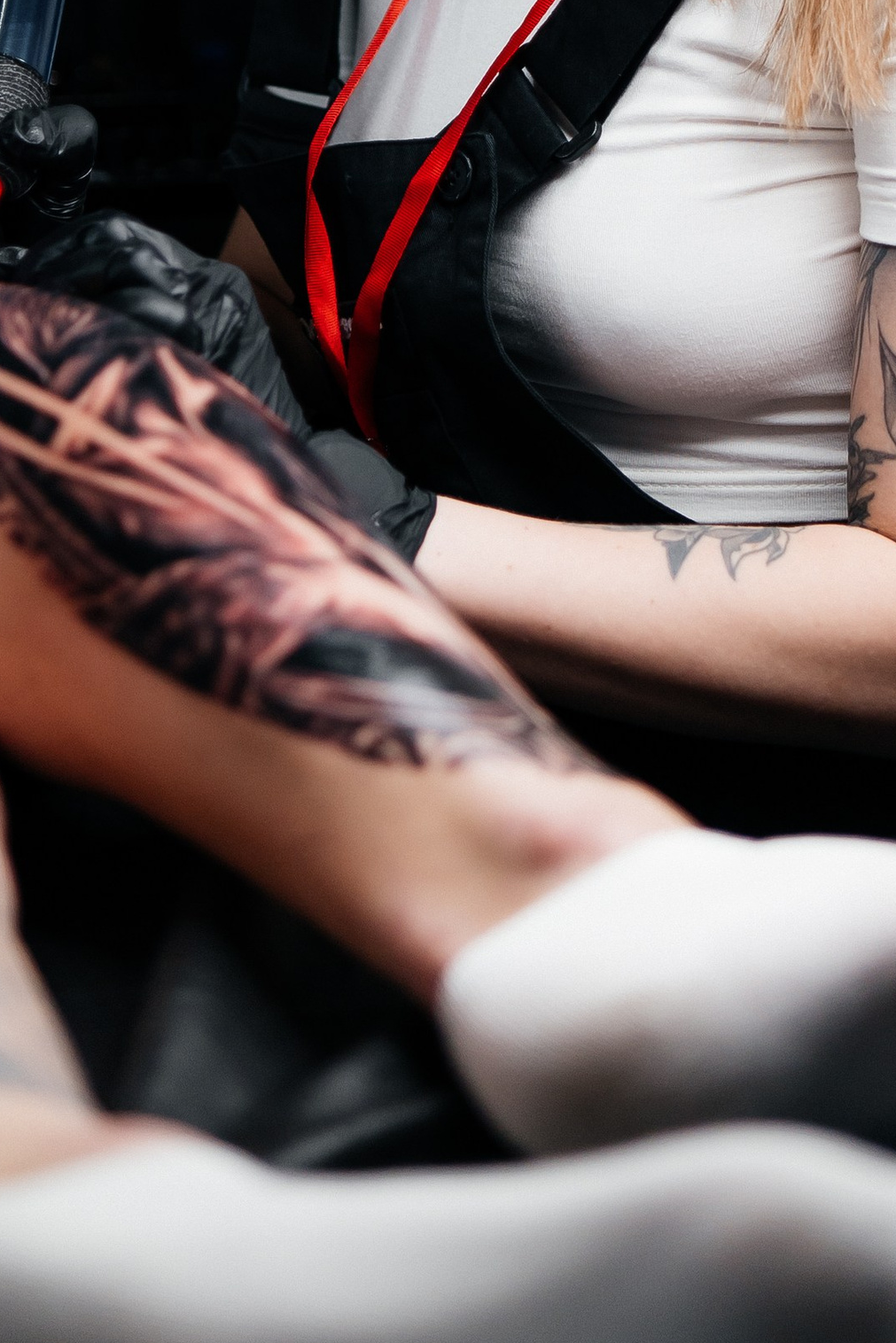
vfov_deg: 17.4
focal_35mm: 114
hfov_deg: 12.0
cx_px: 325
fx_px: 4255
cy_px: -97
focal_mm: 45
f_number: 1.8
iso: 500
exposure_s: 1/500
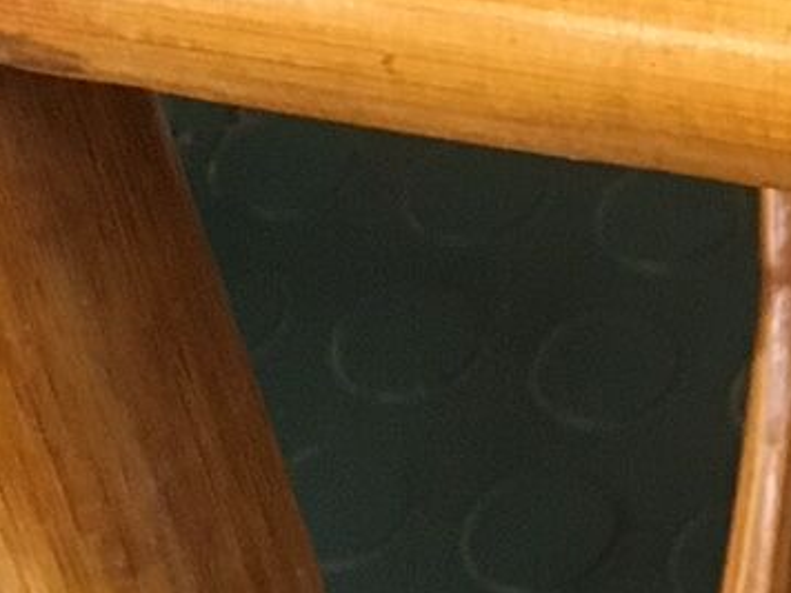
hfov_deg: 11.1
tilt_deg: -41.3
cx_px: 1500
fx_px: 3748
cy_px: -218
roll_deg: -2.2
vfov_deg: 8.9
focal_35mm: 164
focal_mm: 4.15
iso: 200
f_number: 2.2
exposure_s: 1/20
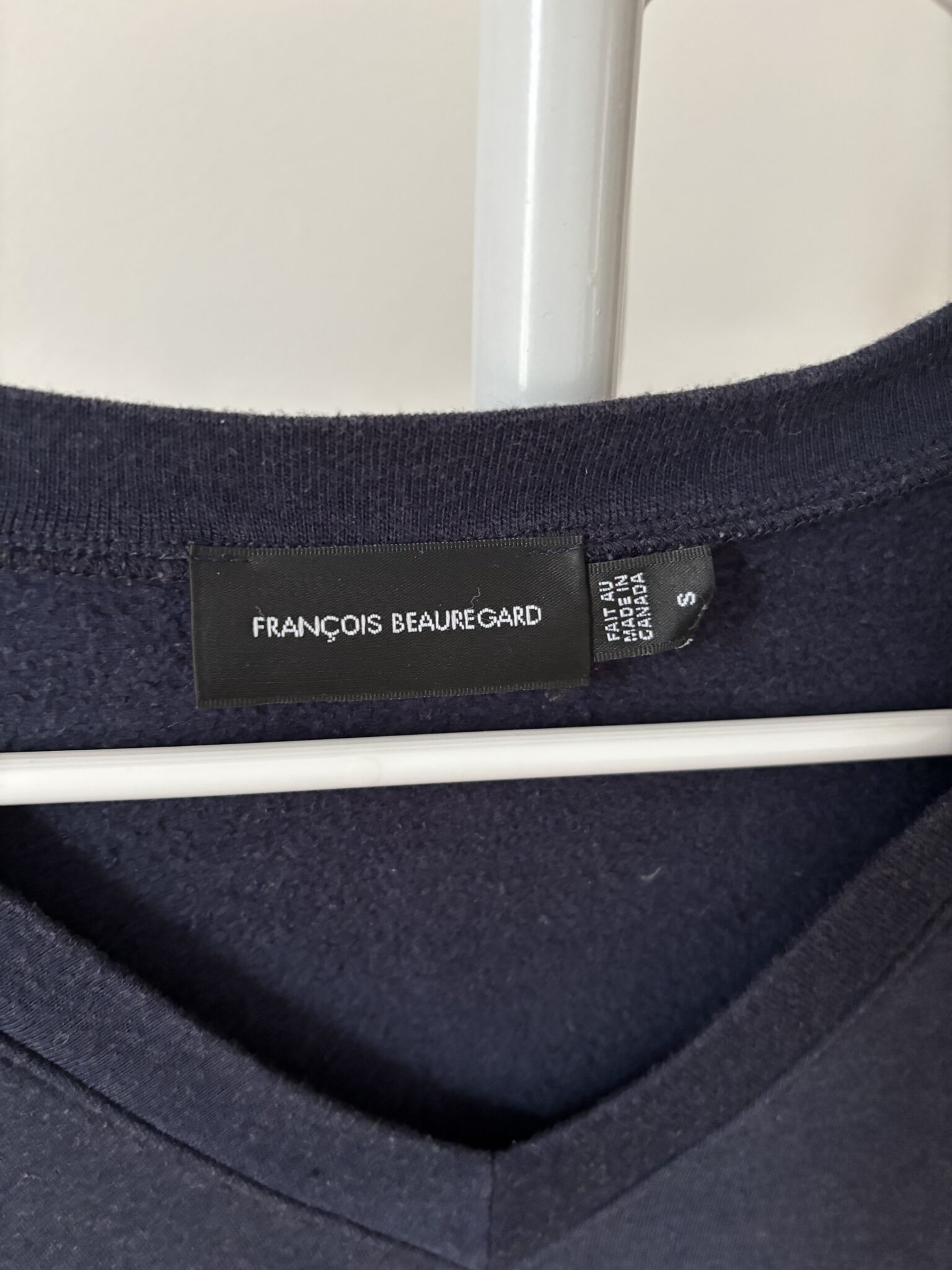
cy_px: 635
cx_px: 476
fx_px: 953
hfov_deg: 53.1
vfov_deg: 67.3
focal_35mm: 26
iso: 320
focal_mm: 5.96
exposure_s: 1/60
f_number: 1.6
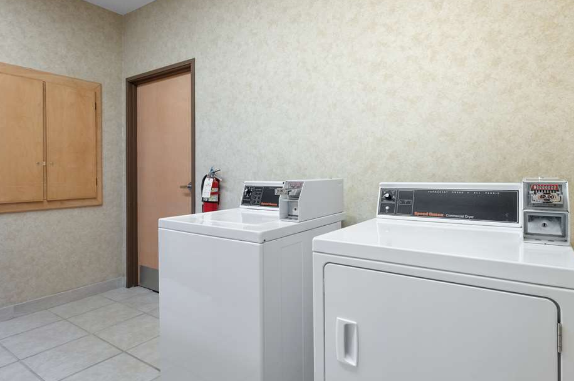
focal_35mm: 20
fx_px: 312
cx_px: 277
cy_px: 205
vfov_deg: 62.9
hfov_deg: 85.3
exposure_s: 1/4
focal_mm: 17.5
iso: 200
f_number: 10
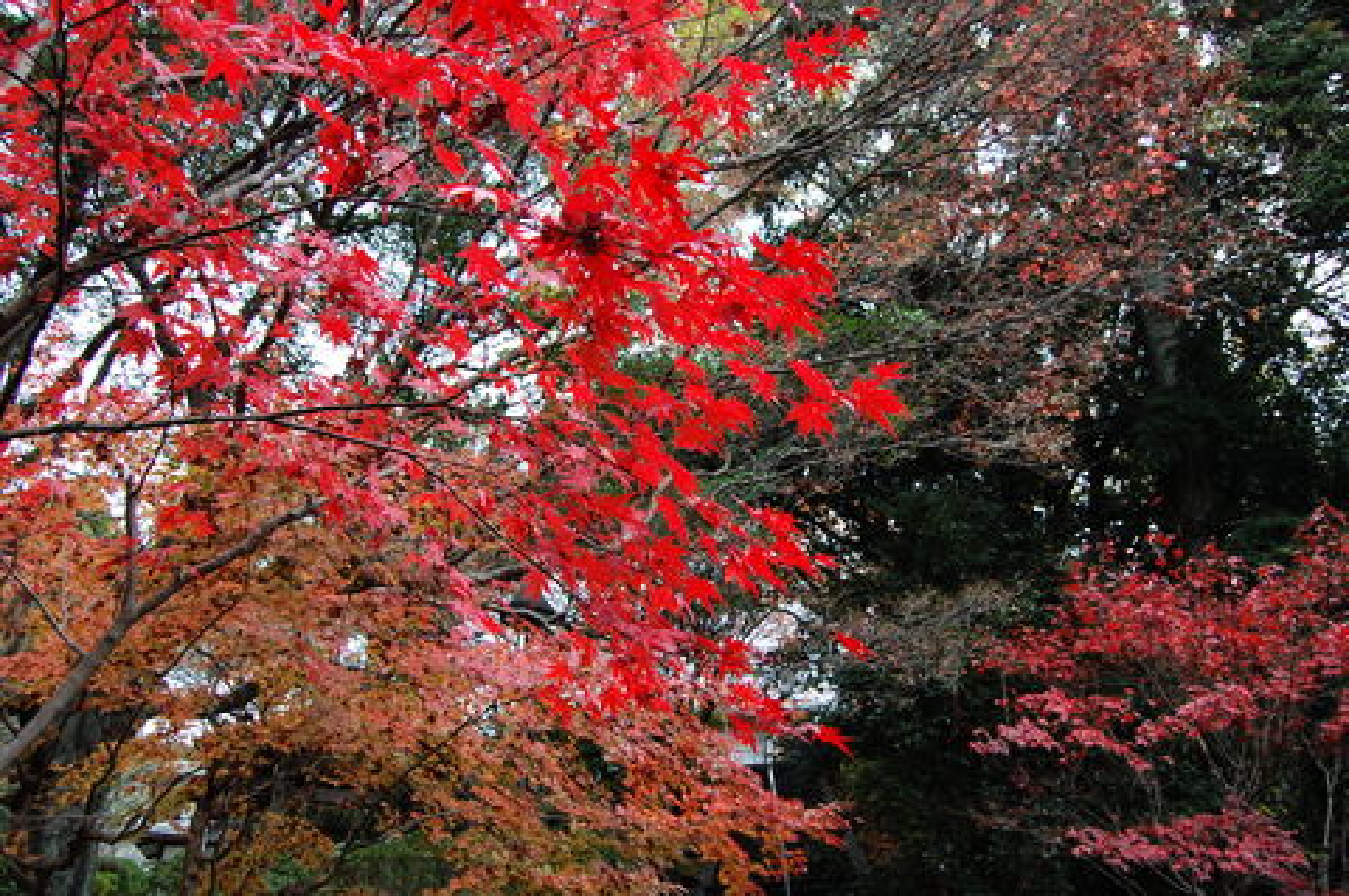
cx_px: 674
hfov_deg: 67.4
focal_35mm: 27
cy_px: 448
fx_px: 1011
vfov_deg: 47.8
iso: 280
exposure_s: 1/125
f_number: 5.6
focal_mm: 18
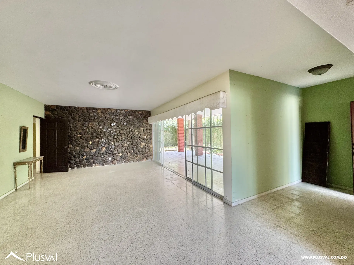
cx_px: 177
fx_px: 143
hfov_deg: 102.1
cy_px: 132
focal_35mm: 14
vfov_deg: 85.7
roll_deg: +0.7
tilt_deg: +0.0
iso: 200
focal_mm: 2.22
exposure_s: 1/99
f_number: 2.2
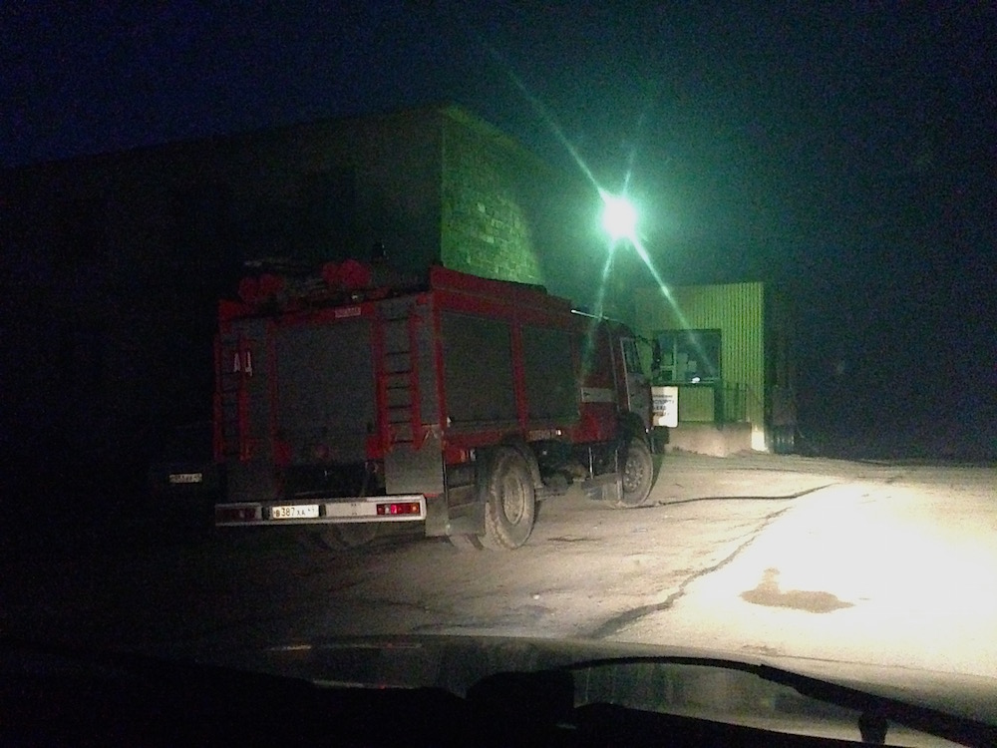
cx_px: 498
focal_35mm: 33
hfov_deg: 55.4
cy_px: 374
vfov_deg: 42.9
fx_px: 950
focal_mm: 4.12
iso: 2500
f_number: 2.4
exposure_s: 1/15
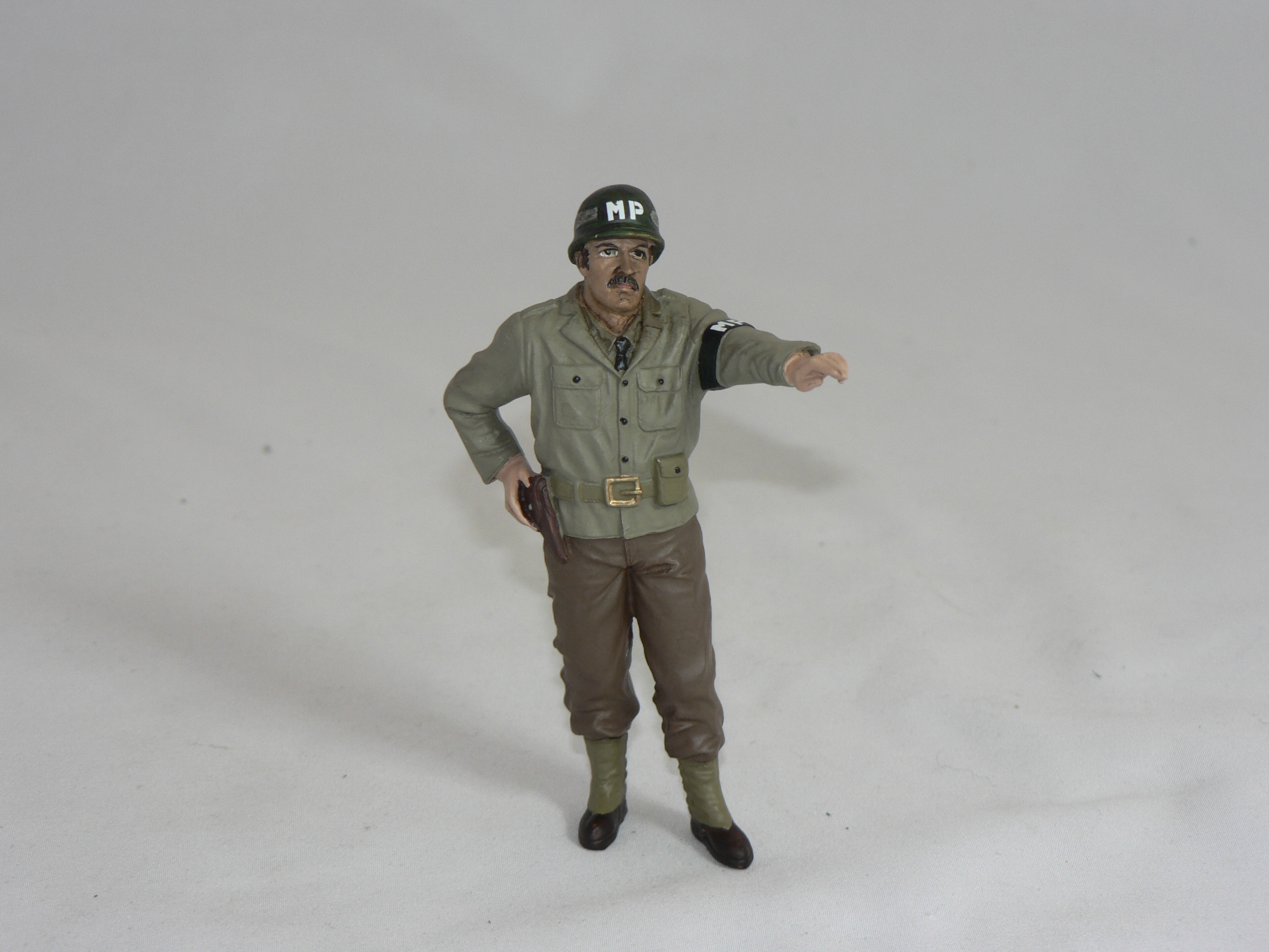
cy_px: 476
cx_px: 634
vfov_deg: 15.9
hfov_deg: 21.1
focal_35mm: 93
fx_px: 3409
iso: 80
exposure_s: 1/60
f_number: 3.2
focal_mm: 15.5
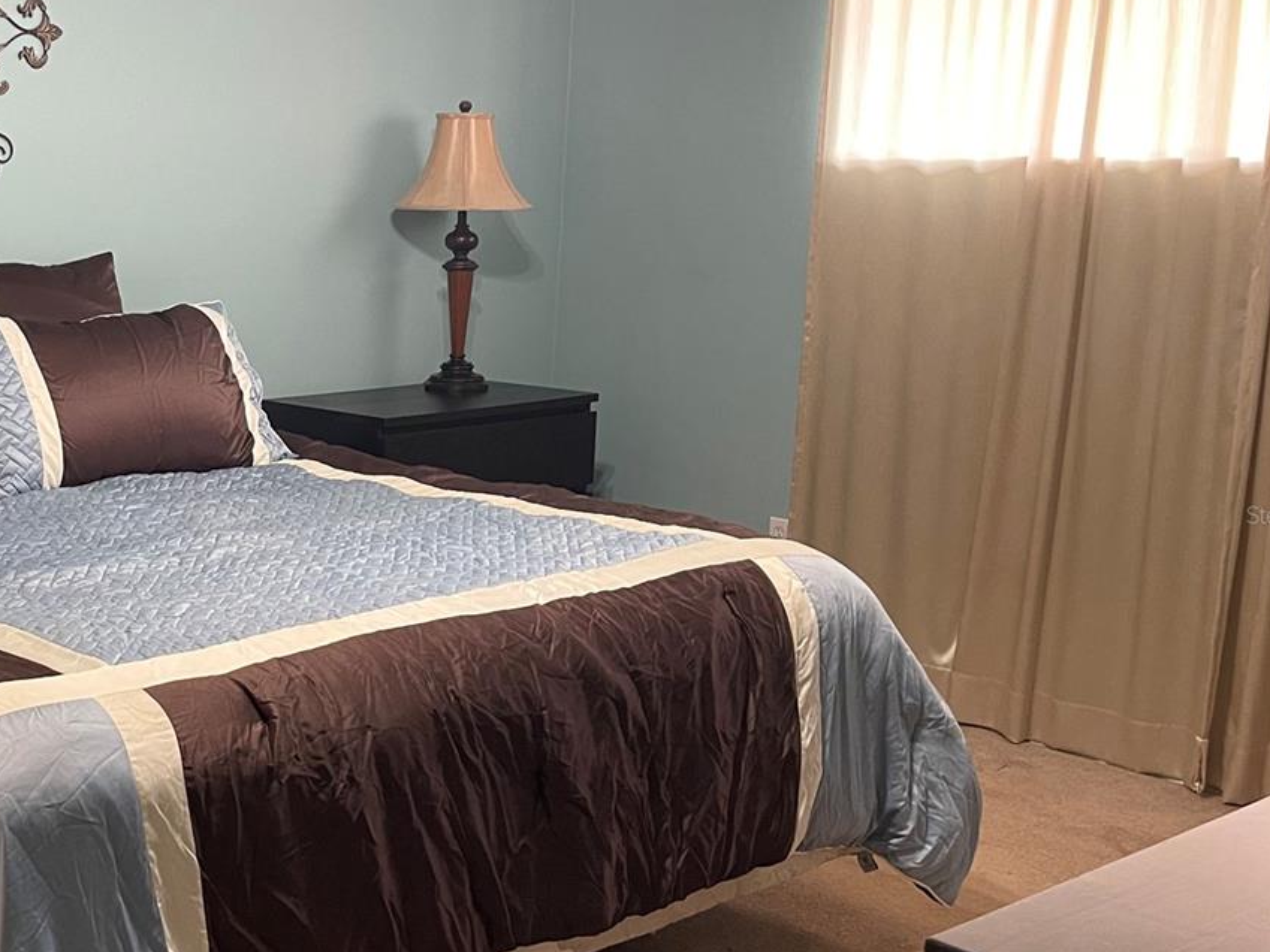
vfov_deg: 29.7
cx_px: 160
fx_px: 1798
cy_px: 514
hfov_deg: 36.8
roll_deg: +0.4
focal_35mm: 49
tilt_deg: -11.3
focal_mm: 5.1
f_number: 1.6
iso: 320
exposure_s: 1/60
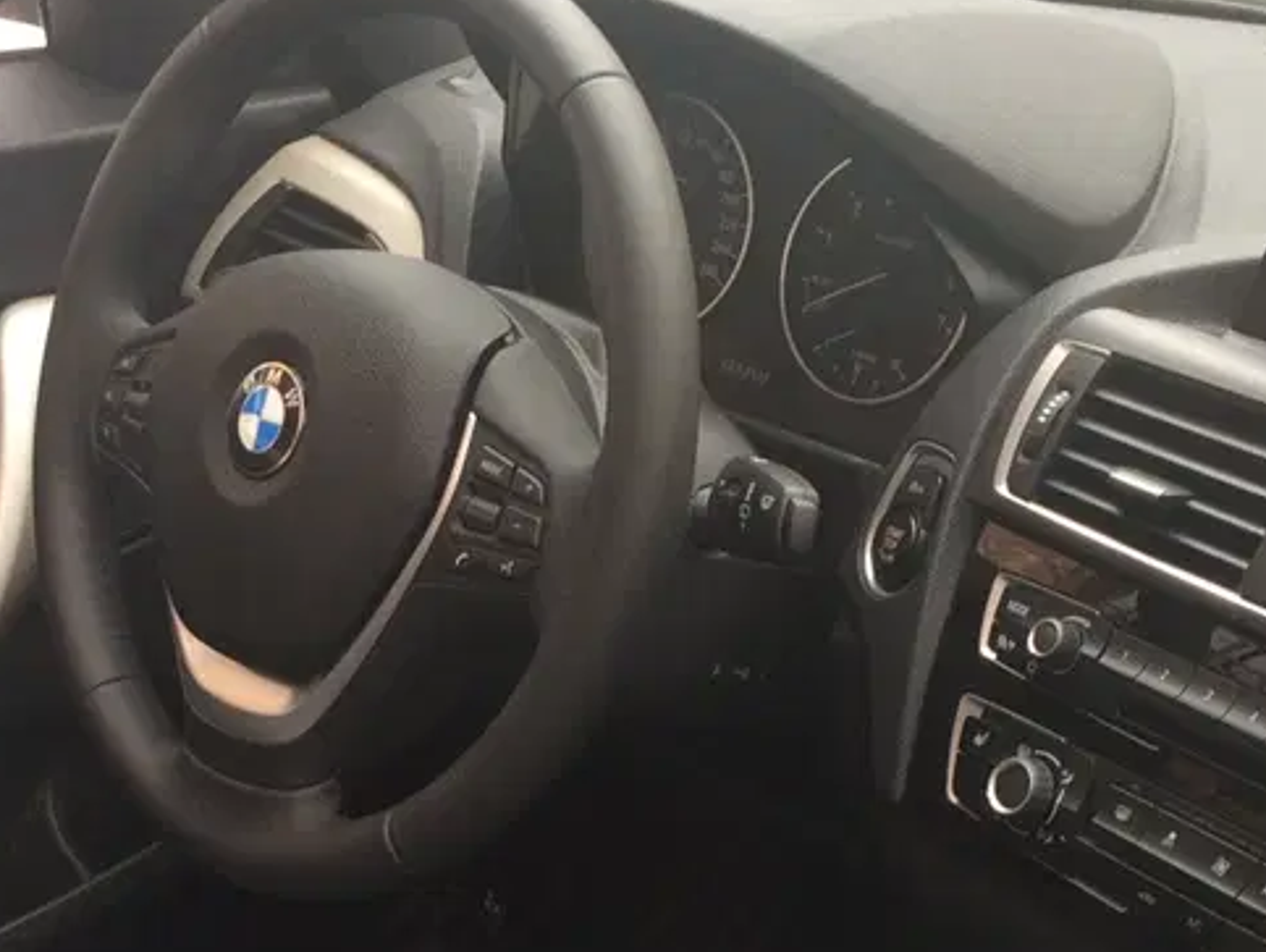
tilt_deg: -33.3
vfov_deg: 19.6
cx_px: 613
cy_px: 1036
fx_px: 2635
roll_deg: -0.2
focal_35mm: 72
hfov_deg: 27.0
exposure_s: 1/100
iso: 64
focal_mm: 4.15
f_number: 2.2
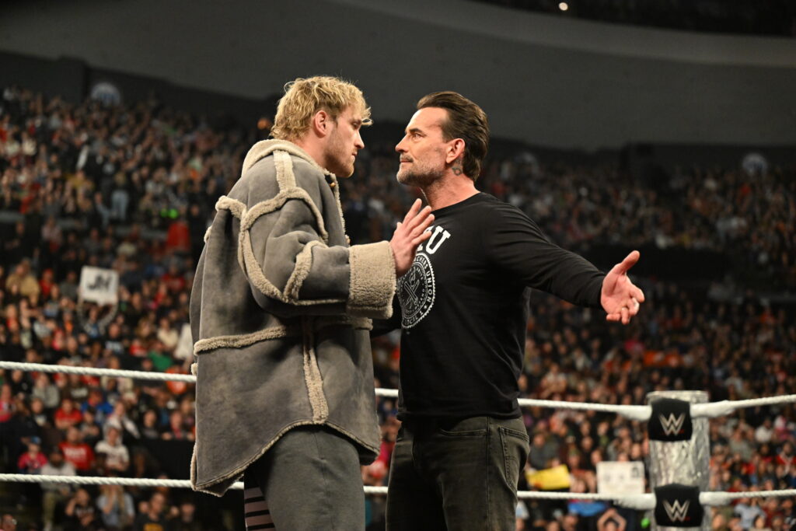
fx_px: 1548
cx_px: 398
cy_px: 266
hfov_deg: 28.8
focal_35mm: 70
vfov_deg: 19.5
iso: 6400
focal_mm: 70
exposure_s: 1/800
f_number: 2.8
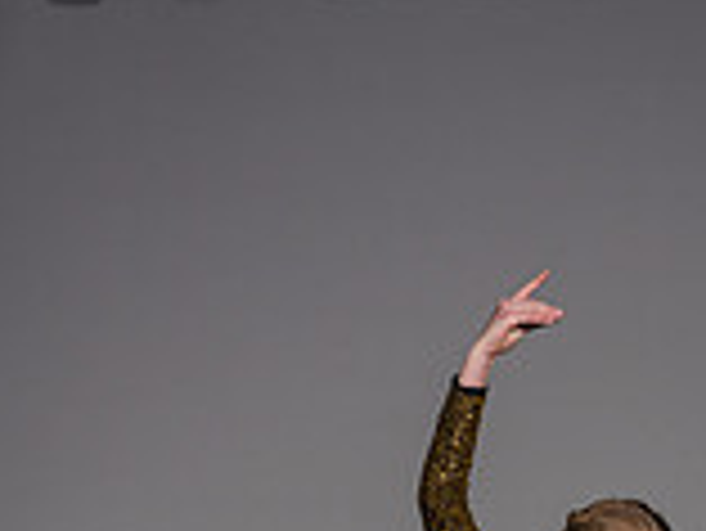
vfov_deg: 6.7
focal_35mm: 218
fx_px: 4450
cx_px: 666
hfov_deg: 9.0
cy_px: 958
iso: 400
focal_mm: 79
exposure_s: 1/500
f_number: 2.8
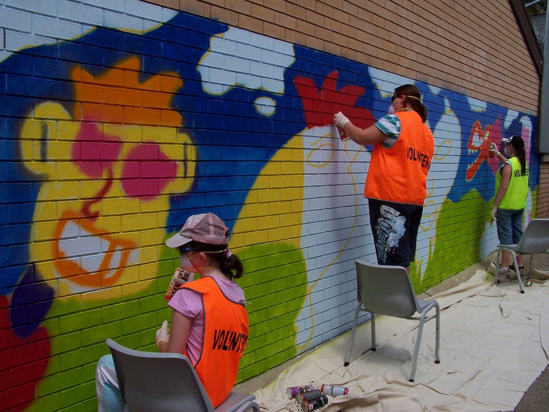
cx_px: 274
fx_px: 603
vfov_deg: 37.7
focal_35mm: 38
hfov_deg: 49.0
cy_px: 206
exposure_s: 1/500
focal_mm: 6.3
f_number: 5.6
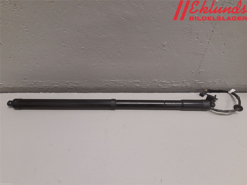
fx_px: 186
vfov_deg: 53.1
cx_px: 124
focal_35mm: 26
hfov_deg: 67.3
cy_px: 92
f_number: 1.7
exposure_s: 1/50
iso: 125
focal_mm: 3.93
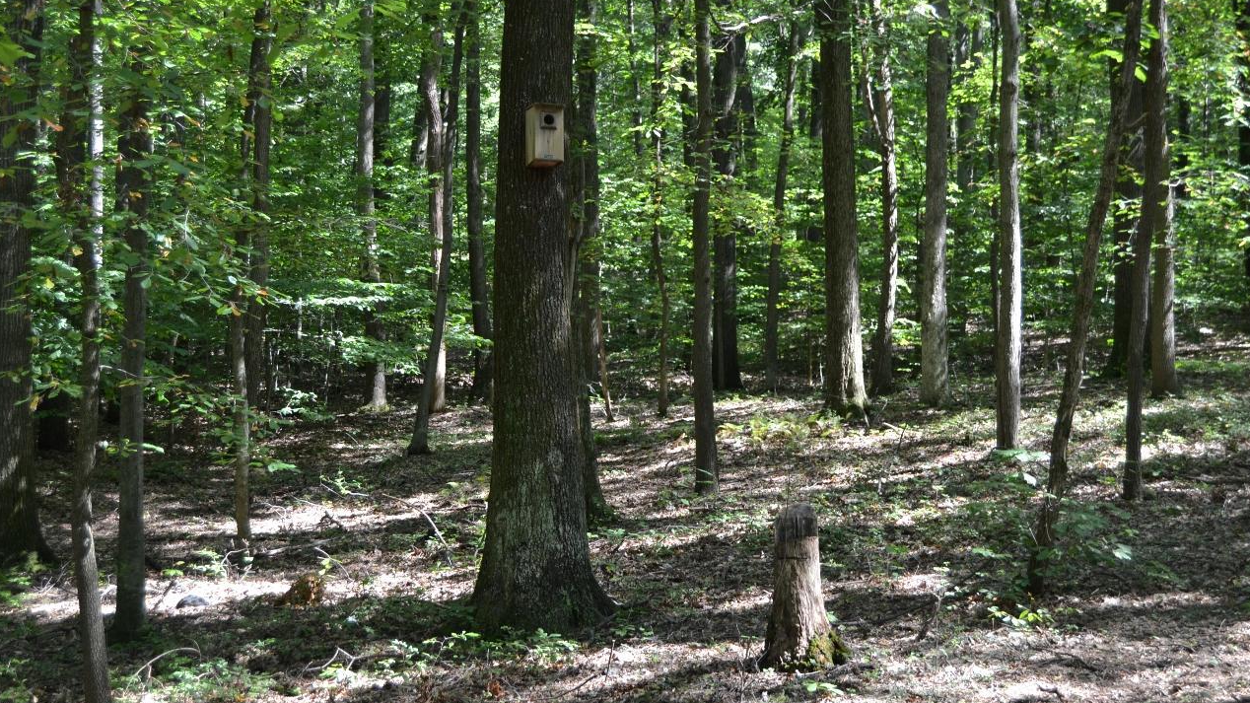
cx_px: 626
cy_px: 381
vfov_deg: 21.6
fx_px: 1840
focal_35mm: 56
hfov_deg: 37.5
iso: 400
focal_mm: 35
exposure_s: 1/100
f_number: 5
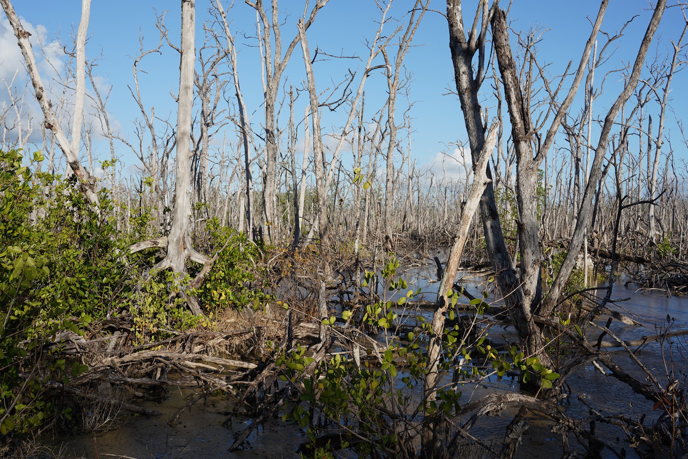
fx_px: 669
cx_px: 344
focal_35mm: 35
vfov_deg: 37.9
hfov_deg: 54.4
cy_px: 230
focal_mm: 35
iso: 100
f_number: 14
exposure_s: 1/100
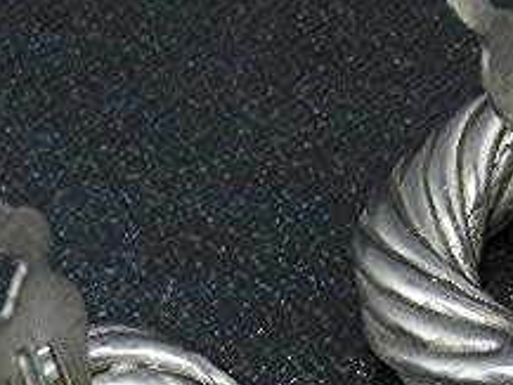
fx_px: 2580
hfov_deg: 11.4
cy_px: 376
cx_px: 293
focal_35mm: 174
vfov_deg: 8.5
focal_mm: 10.6
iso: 800
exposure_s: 1/30
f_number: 8
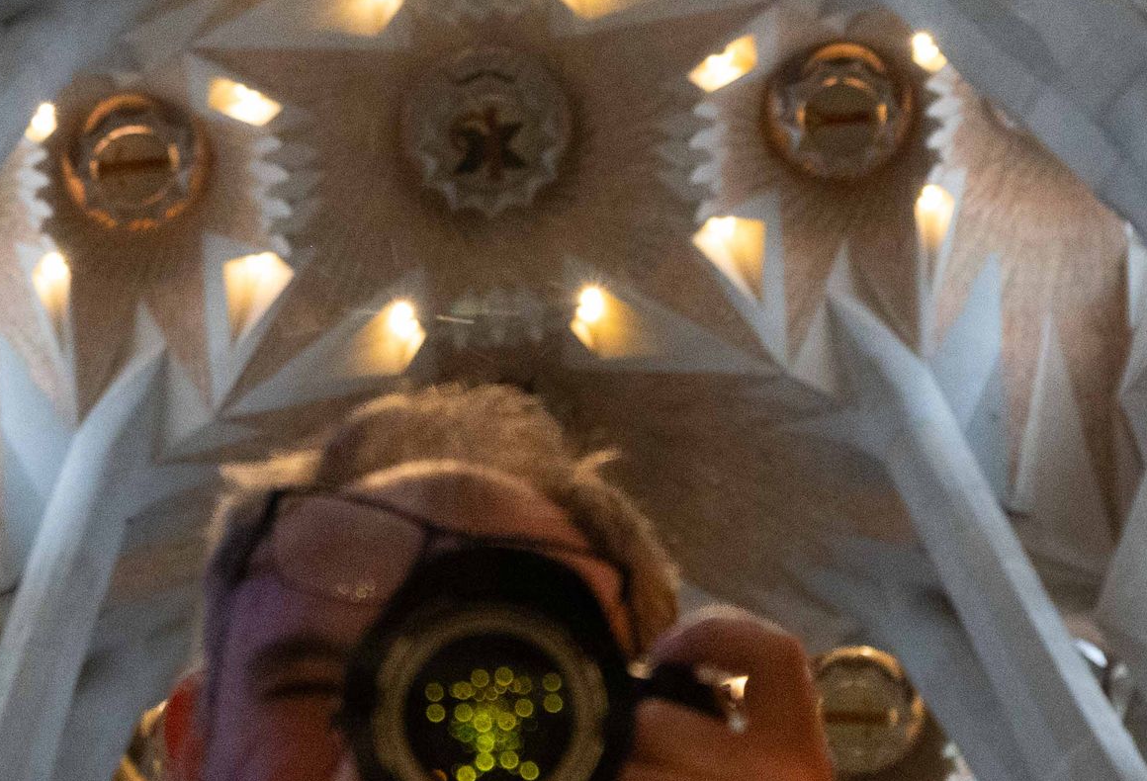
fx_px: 3881
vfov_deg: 11.4
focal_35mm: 121
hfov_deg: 16.8
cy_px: 55
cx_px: 512
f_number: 5.3
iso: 8000
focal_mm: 46
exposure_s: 1/320
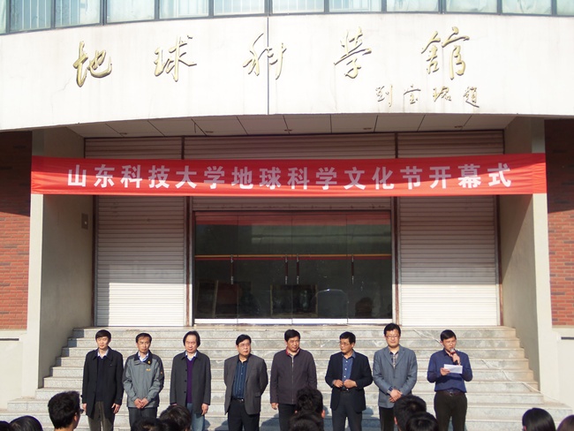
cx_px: 287
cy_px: 216
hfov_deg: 38.9
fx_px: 813
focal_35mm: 49
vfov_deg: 29.7
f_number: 3.8
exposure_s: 1/640
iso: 64
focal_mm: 8.7
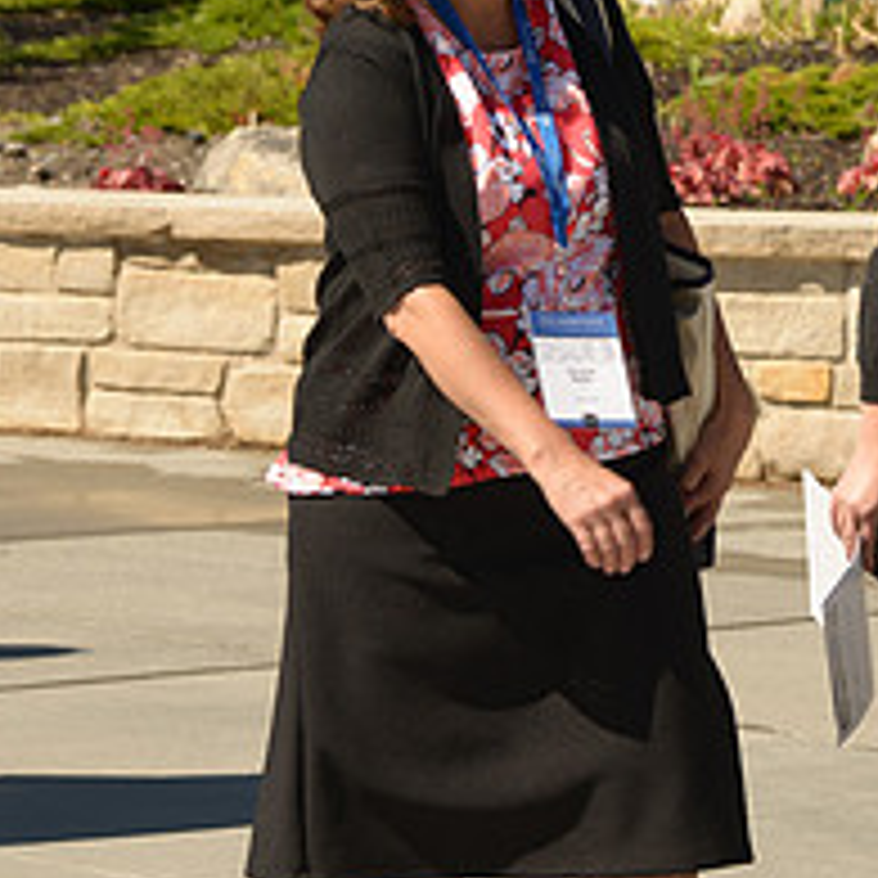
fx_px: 8724
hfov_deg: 5.8
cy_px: 290
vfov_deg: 5.8
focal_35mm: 304
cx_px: 572
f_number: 8
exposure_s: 1/250
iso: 100
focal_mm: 120
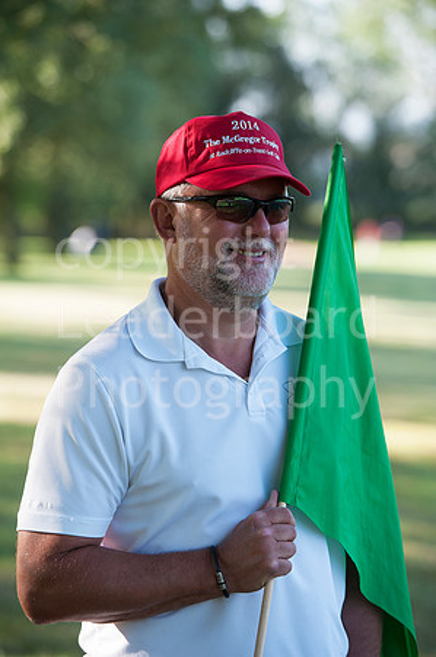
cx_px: 218
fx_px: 2549
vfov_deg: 14.7
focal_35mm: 140
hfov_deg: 9.8
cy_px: 328
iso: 200
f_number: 4
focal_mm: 140
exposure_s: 1/250
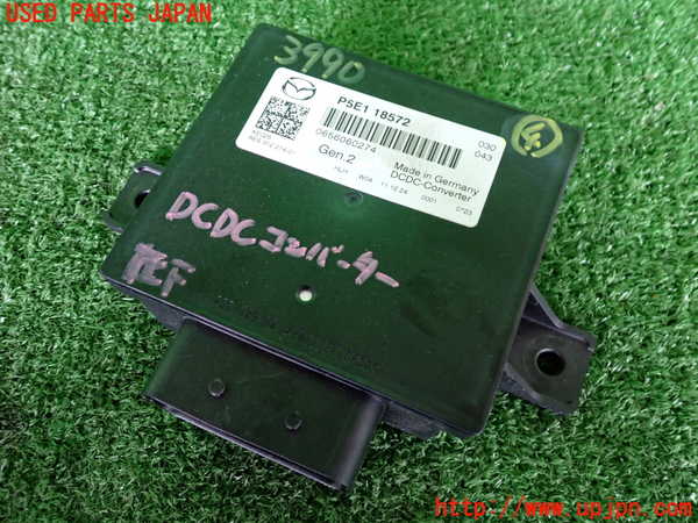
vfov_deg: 46.8
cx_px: 349
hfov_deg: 60.0
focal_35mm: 30
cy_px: 262
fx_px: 605
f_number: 2.3
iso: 640
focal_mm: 5.4
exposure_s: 1/30
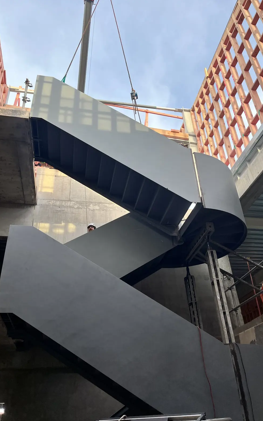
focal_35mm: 28
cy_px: 212
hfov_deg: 44.5
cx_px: 123
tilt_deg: +31.7
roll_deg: +3.7
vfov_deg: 66.5
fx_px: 321
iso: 50
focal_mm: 5.1
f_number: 1.6
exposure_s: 1/309
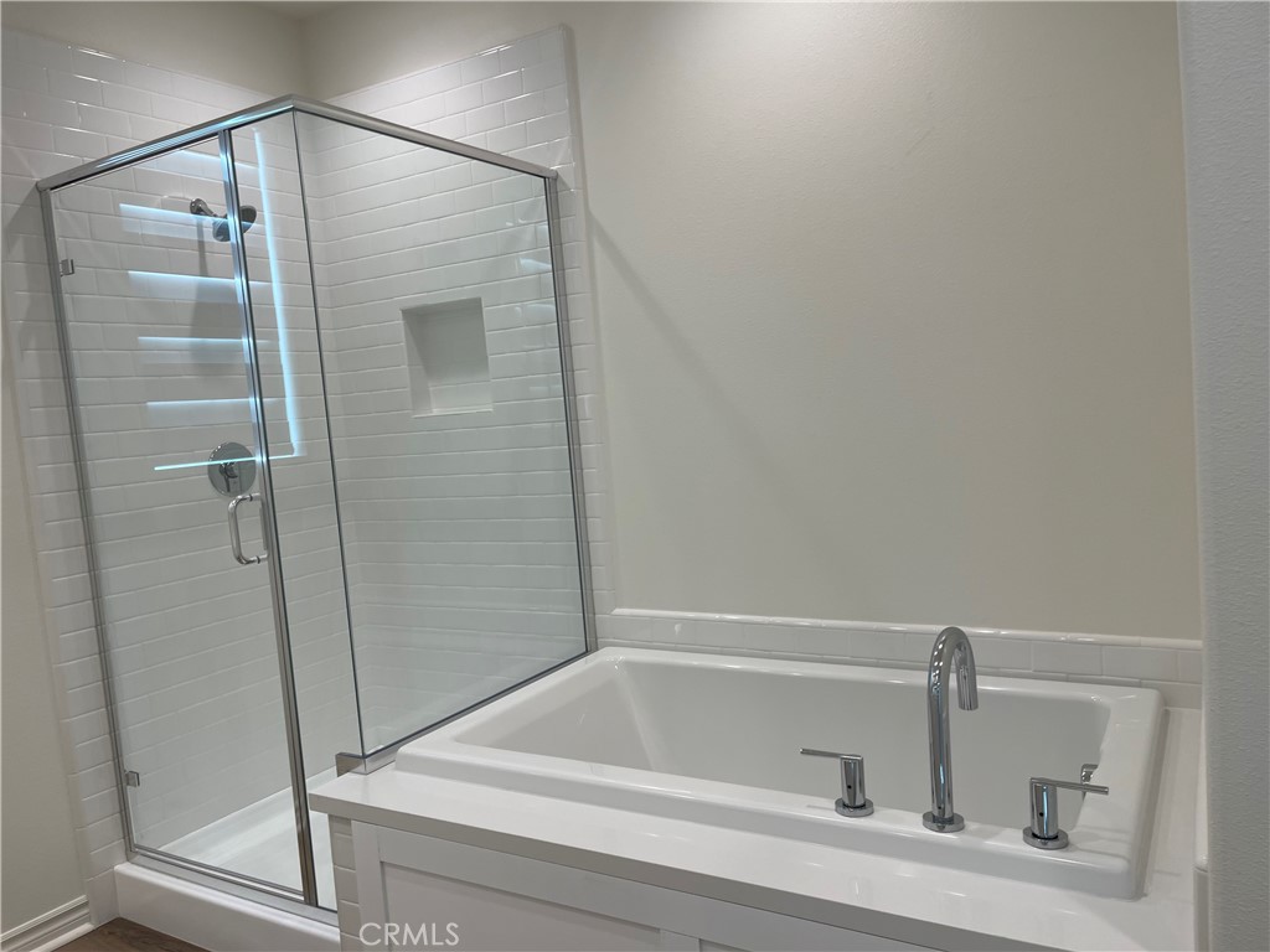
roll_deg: +4.0
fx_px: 917
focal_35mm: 25
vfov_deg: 54.9
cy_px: 476
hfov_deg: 69.4
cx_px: 635
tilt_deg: -4.2
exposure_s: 1/120
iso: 32
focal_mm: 5.1
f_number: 1.6
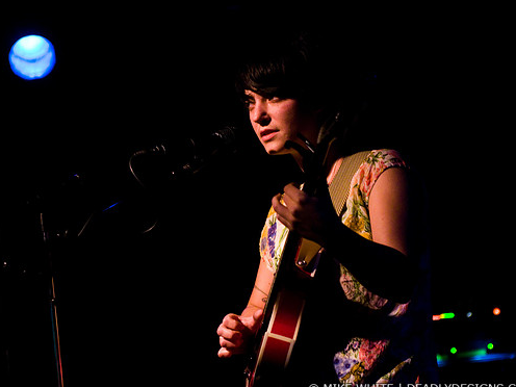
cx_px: 237
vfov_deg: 12.6
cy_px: 197
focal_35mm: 118
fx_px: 1759
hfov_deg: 16.7
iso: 1250
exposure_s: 1/50
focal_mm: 70
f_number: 2.8
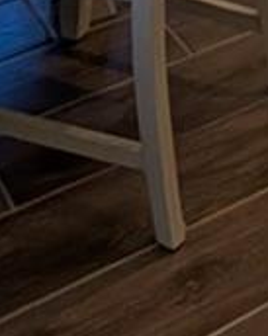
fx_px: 1084
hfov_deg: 12.9
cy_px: -635
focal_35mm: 109
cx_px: 462
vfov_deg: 11.5
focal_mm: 2.02
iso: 69
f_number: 1.7
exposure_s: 1/164
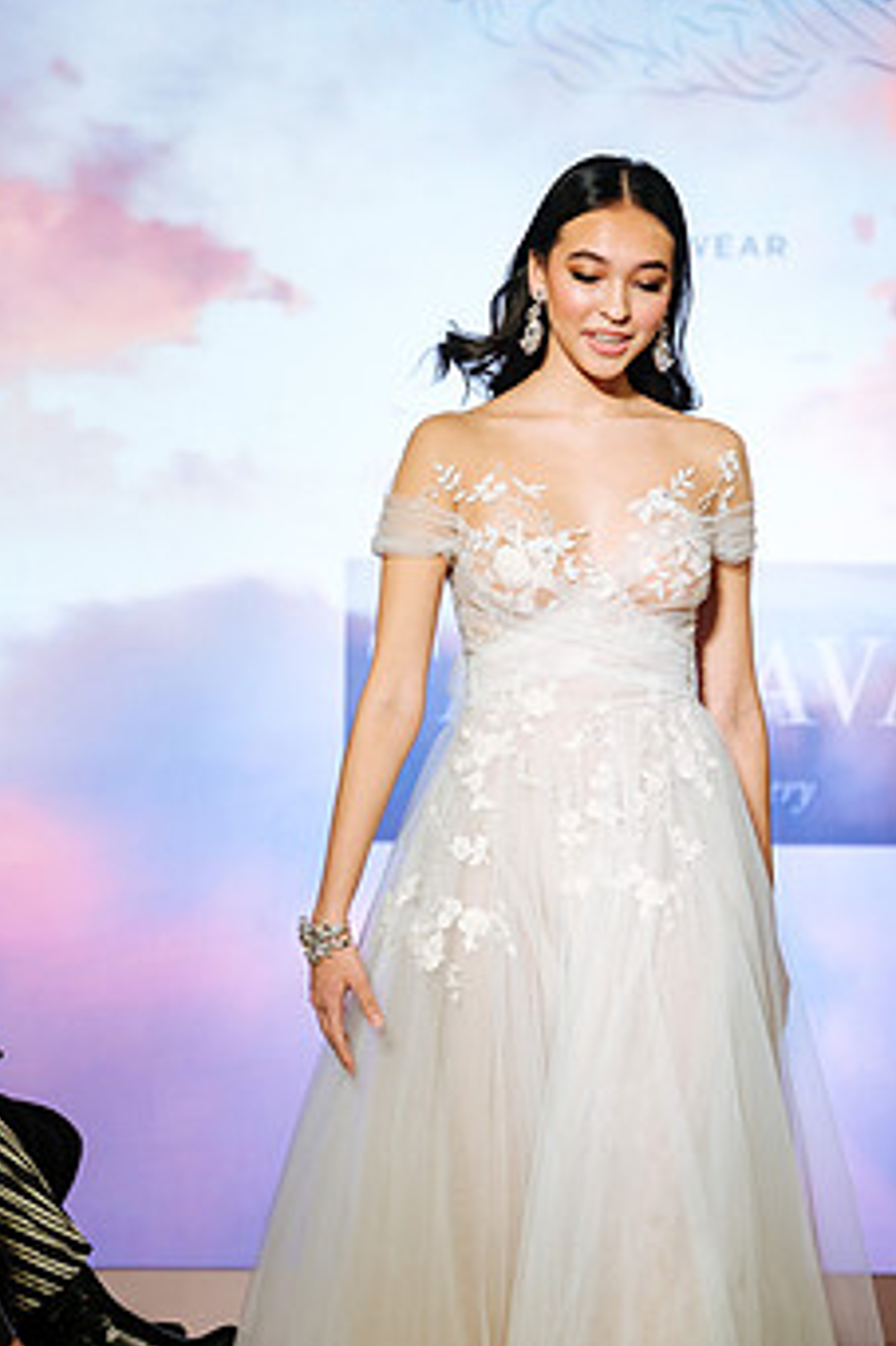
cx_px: 572
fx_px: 6465
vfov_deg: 11.9
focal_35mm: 173
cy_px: 746
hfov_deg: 7.9
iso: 1000
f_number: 3.2
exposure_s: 1/320
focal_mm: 87.1
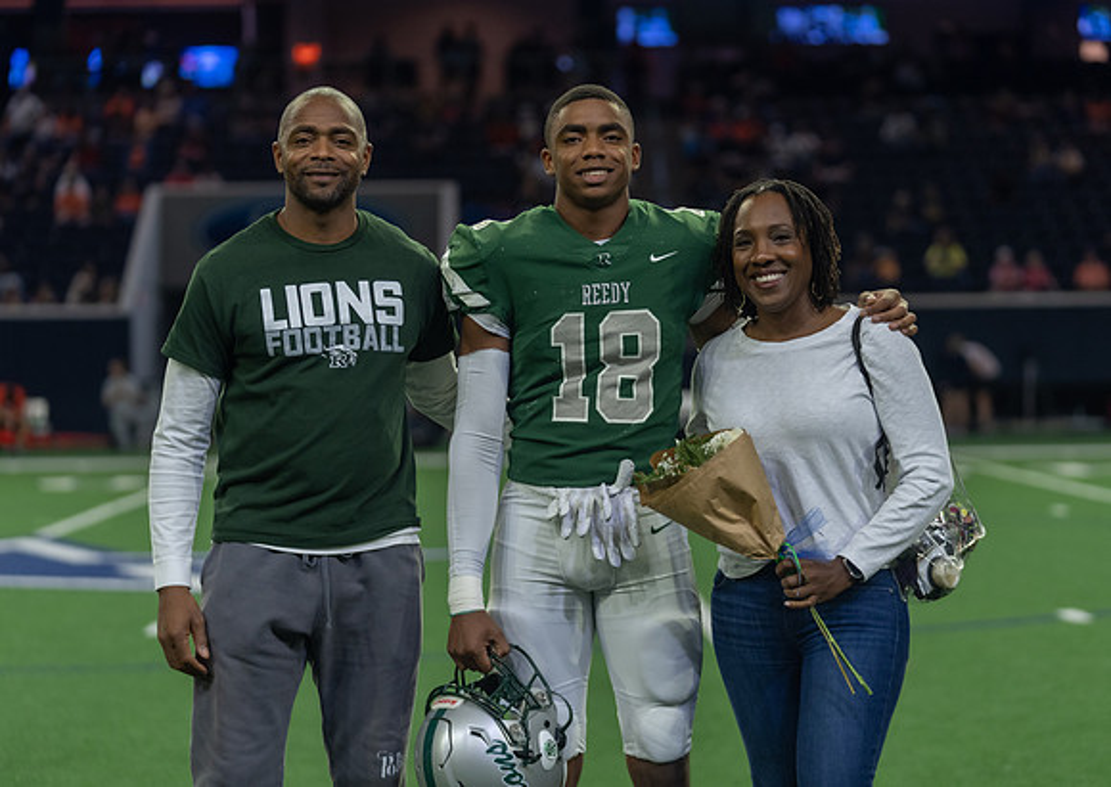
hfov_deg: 17.0
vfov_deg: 12.1
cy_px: 377
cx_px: 571
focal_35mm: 118
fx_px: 3711
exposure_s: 1/320
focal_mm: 104
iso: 1000
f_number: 2.8
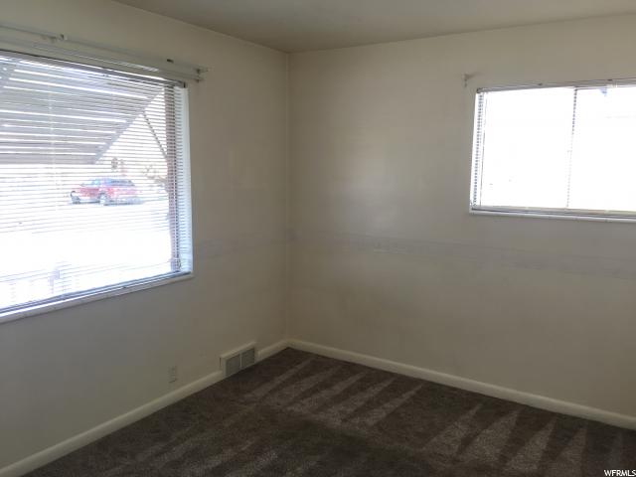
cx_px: 318
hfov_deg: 61.7
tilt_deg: -8.0
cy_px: 238
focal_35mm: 29
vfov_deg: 48.2
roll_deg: -1.0
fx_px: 533
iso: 32
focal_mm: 4.15
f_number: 2.2
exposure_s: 1/60
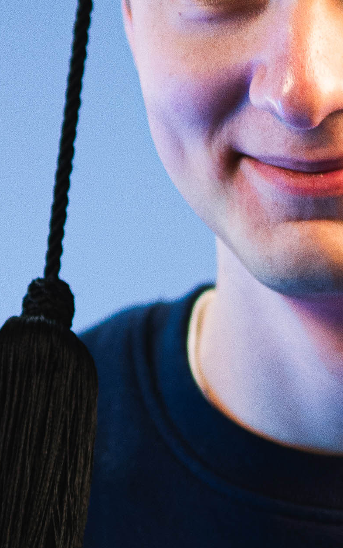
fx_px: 8185
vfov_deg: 3.8
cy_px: 860
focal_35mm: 547
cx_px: 296
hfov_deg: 2.4
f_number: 1.8
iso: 800
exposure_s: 1/500
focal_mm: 85
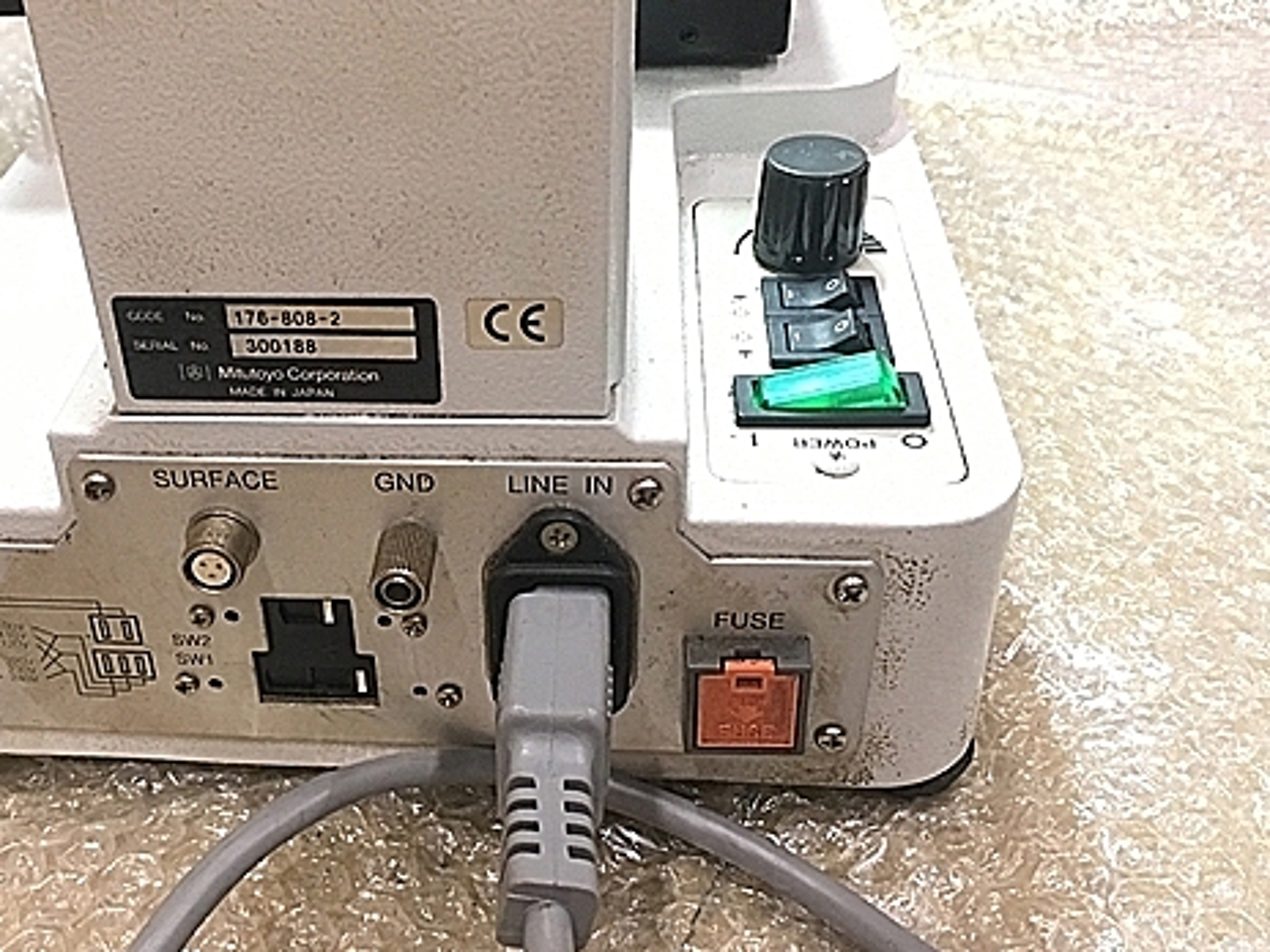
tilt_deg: -38.6
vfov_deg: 35.9
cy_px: 544
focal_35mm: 40
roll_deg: +6.0
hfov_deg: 46.0
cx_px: 413
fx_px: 1468
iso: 125
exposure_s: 1/30
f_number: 2.2
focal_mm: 4.15
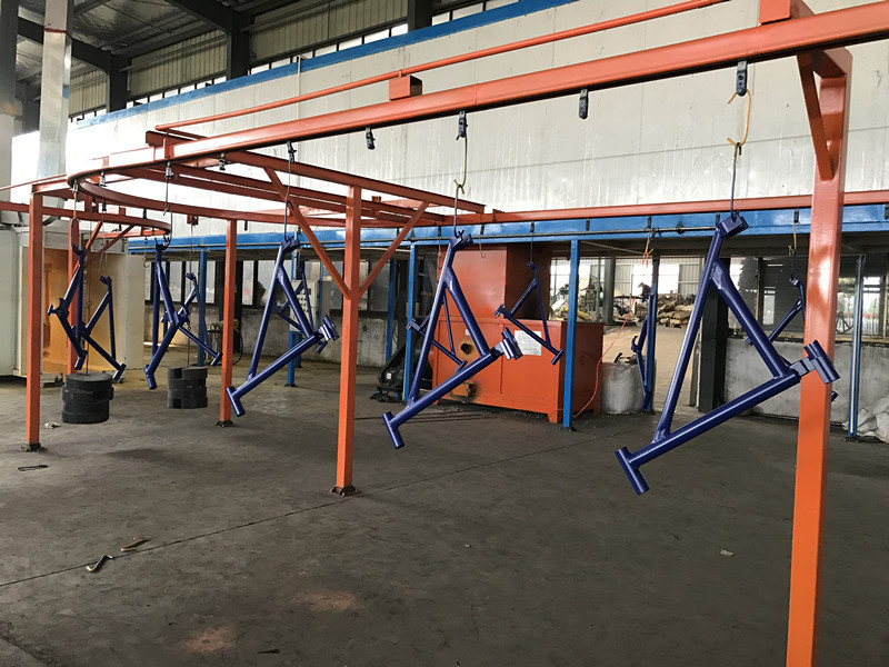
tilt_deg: -1.3
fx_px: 719
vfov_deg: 49.7
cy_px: 334
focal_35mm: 28
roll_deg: -2.1
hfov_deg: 63.4
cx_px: 444
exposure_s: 1/33
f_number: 1.8
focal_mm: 3.99
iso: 40
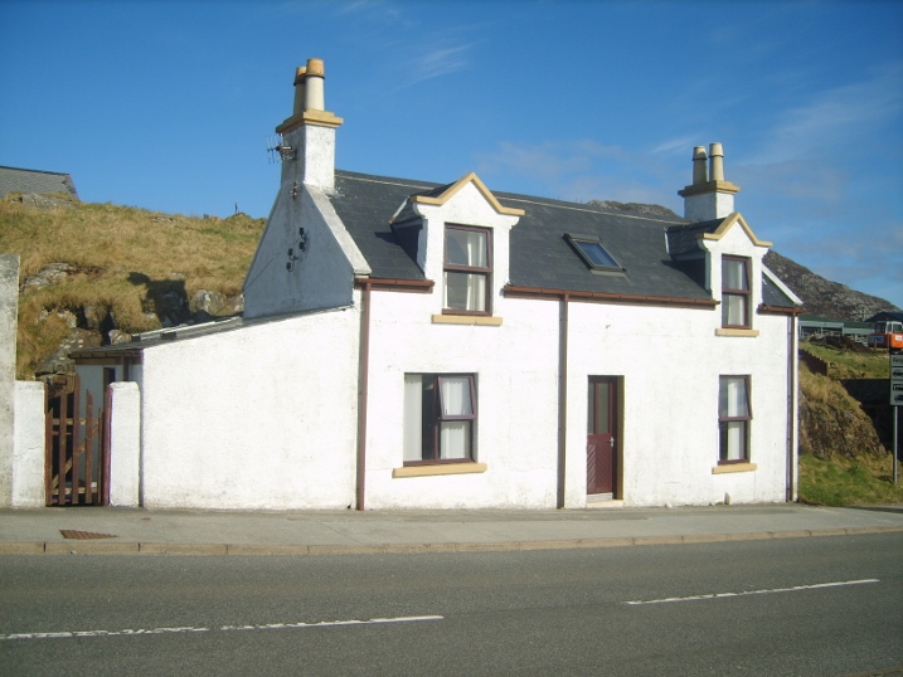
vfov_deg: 40.7
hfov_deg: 52.6
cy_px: 338
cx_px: 452
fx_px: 913
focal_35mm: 35
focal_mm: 7.4
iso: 50
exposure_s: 1/350
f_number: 7.1
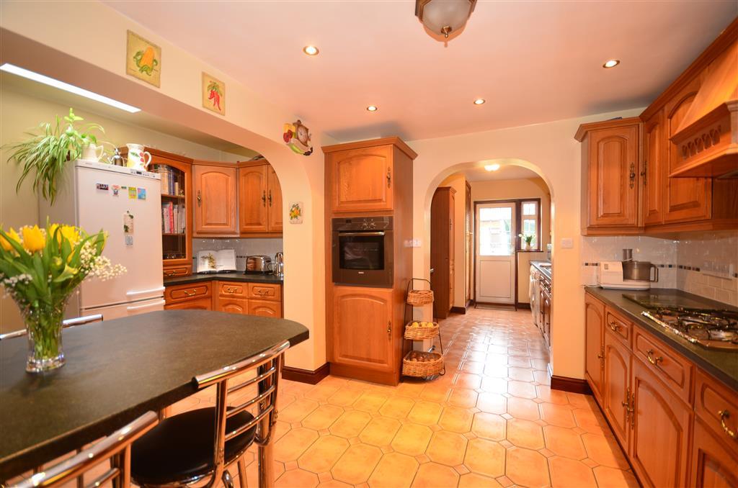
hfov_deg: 100.5
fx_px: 307
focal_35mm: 15
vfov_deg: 77.1
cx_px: 369
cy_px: 244
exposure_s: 1/8
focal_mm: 10
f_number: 5
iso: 200
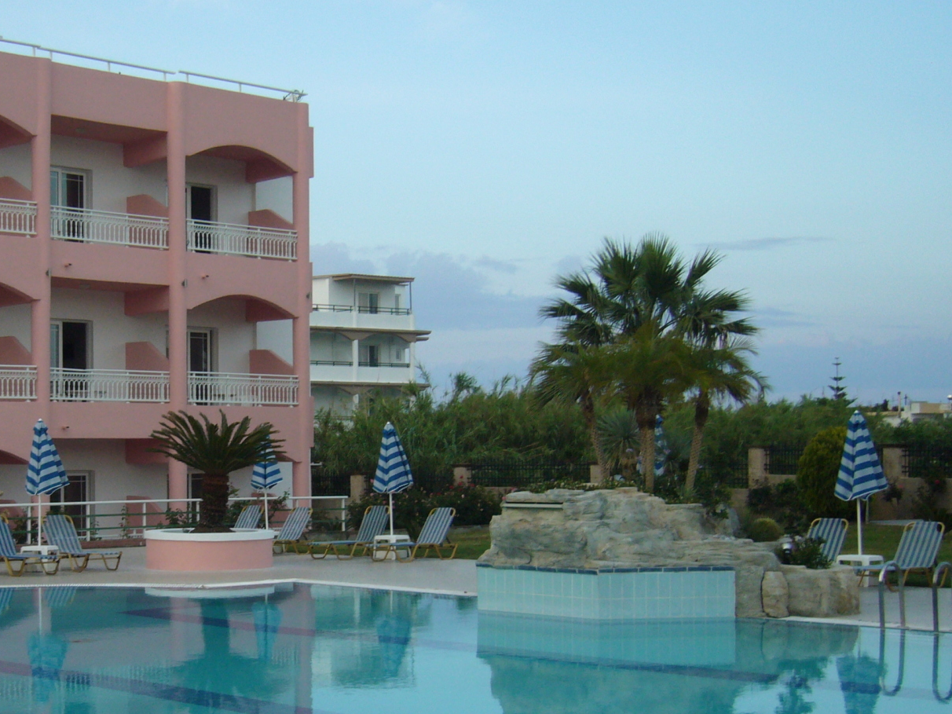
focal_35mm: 58
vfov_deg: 25.2
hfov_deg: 32.5
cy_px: 420
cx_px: 218
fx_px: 1595
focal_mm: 5.8
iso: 100
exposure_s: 1/200
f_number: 2.8
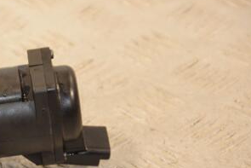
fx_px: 2232
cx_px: -2
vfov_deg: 4.3
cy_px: 117
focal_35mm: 320
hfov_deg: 6.4
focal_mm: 105
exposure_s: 1/200
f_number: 5.6
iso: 800
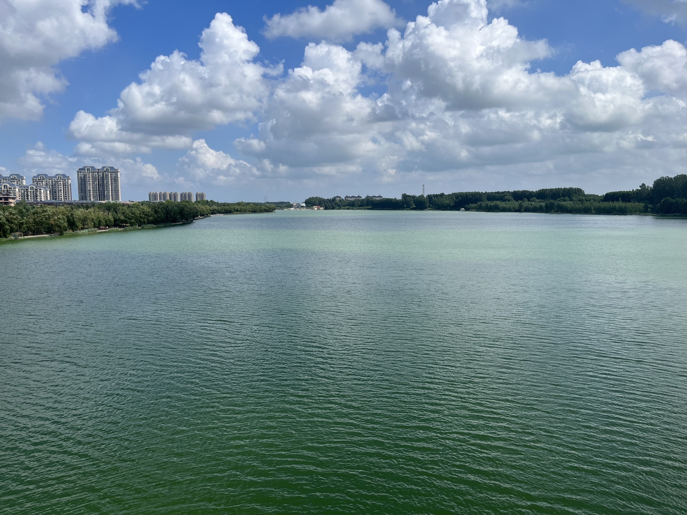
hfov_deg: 67.3
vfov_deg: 53.1
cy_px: 258
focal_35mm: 26
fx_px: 516
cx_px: 344
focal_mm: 5.1
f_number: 1.6
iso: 50
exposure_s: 1/3876
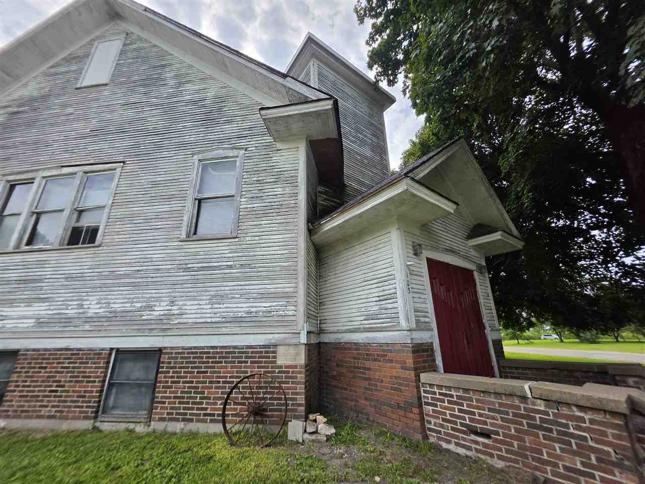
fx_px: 242
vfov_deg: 89.9
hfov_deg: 106.2
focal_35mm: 13
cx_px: 322
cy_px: 242
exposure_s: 1/2000
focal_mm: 2.2
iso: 40
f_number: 1.9
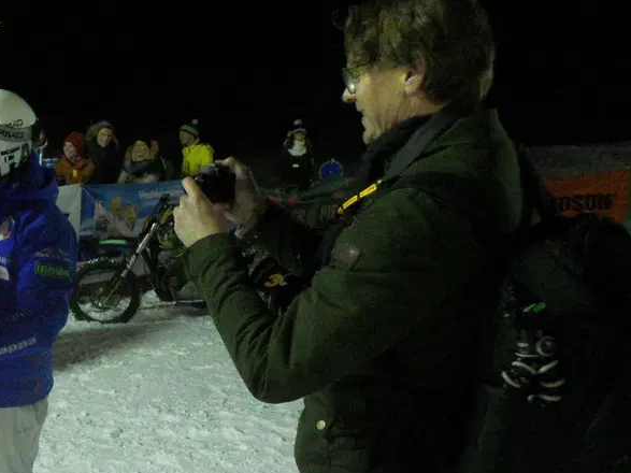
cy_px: 311
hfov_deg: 36.9
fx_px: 857
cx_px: 21
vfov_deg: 30.7
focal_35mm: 47
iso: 1600
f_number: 2.8
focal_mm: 4.1
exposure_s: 1/160
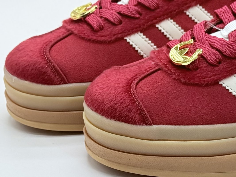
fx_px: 327
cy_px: 88
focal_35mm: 48
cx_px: 118
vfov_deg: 30.3
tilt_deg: -23.9
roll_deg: +1.3
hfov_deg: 39.7
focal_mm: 6.76
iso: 64
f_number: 1.78
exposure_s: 1/596
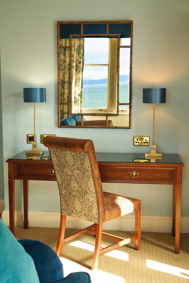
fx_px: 385
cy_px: 142
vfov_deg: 40.3
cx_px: 94
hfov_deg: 27.6
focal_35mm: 49
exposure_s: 1/100
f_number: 4
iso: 100
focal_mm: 49
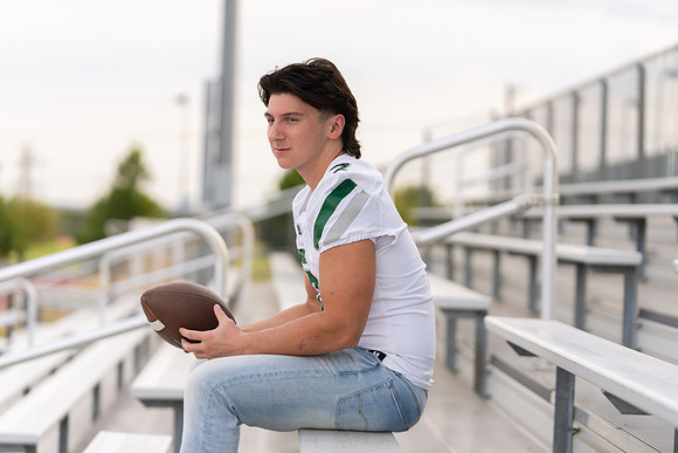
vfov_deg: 13.0
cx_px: 339
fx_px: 1978
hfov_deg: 19.5
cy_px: 226
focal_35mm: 105
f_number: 2.8
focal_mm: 105
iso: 100
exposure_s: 1/320
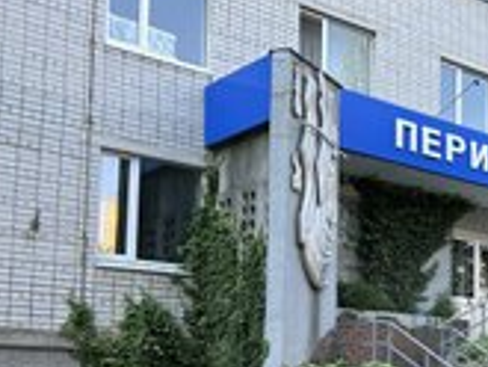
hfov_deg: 27.6
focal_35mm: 63
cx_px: 559
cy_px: 308
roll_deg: +1.0
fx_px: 889
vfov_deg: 22.9
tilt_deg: +5.9
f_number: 1.5
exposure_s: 1/367
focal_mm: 5.7
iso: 50
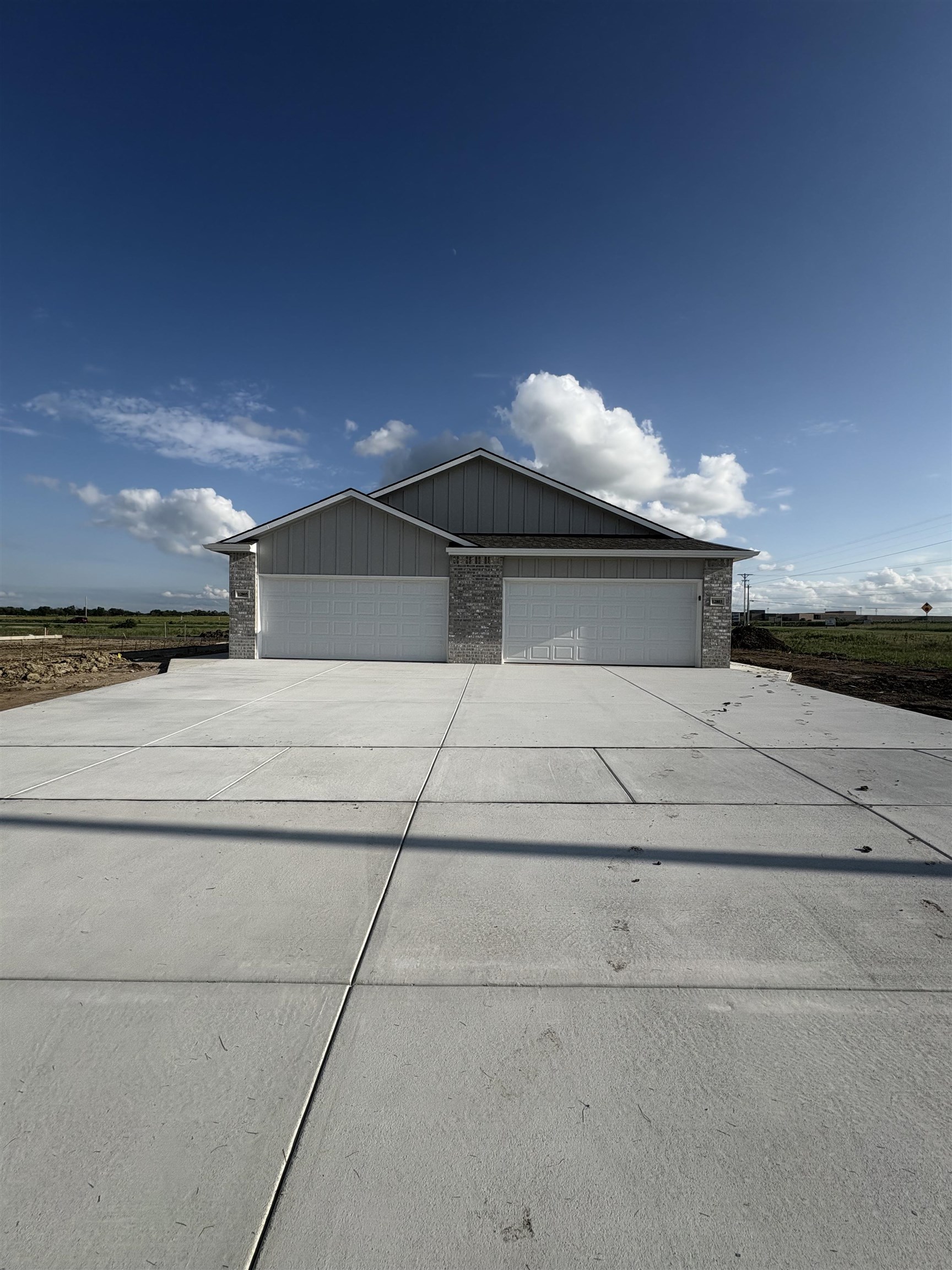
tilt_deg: -1.1
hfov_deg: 85.7
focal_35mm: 14
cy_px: 635
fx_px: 513
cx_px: 476
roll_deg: +1.4
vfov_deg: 102.1
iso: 50
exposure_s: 1/3247
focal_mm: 2.22
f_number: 2.2
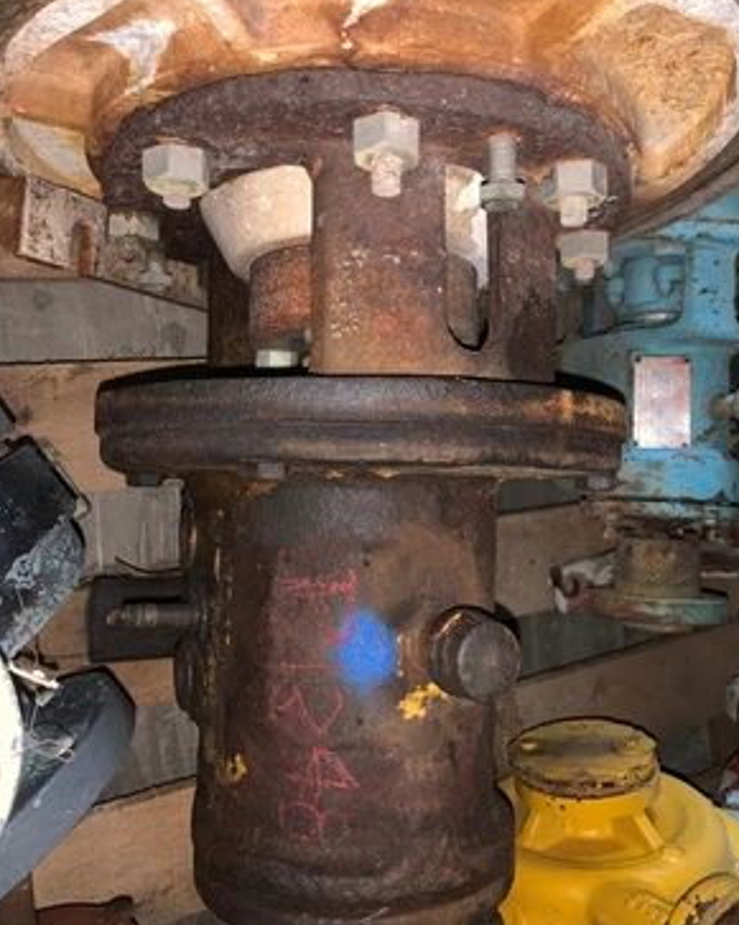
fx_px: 766
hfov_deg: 51.5
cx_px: 375
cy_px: 441
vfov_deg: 62.2
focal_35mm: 28
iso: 80
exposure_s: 1/17
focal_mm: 4.25
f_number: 1.8
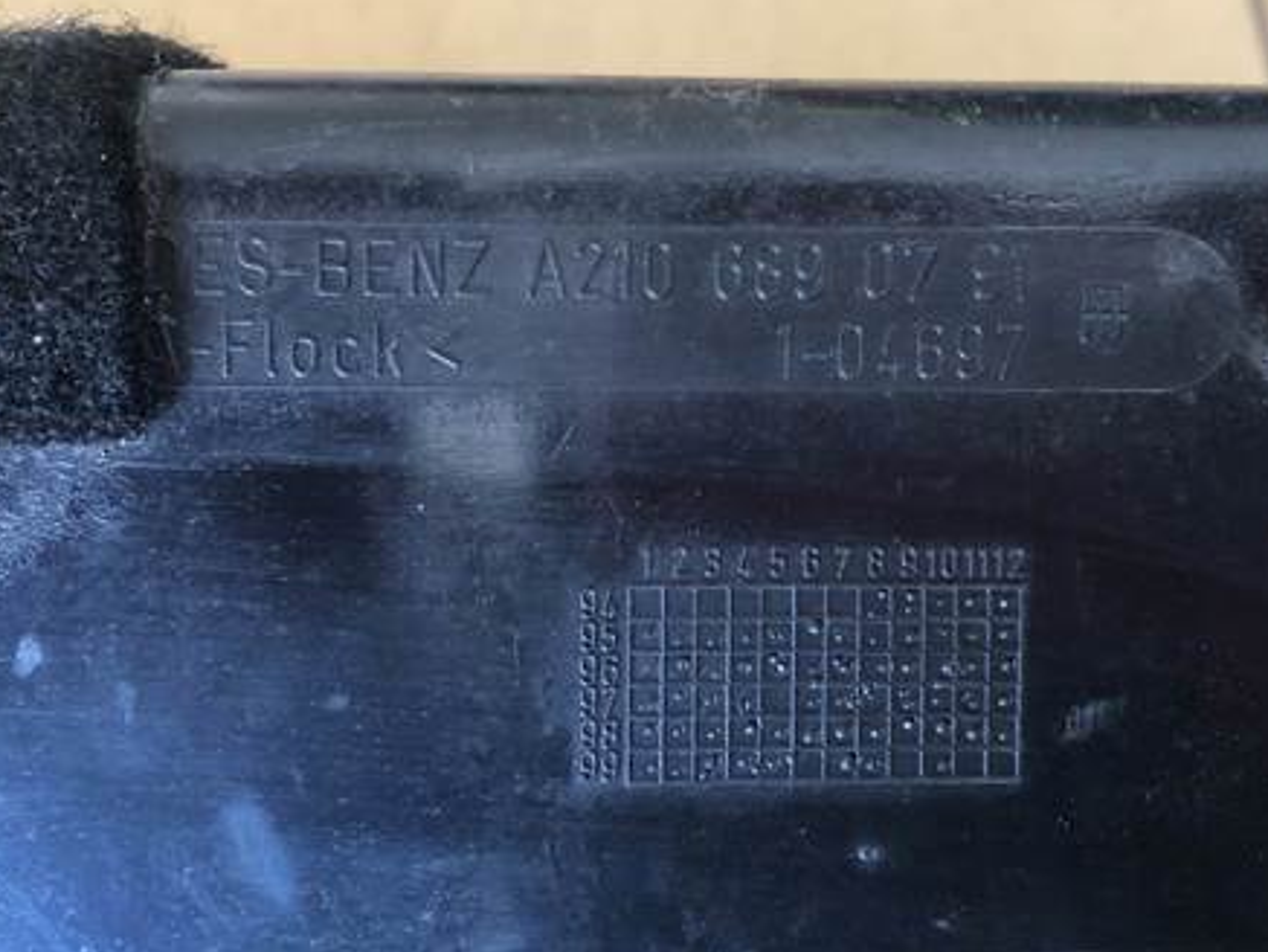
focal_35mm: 41
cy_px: 403
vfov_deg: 35.1
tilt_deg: -67.6
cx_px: 752
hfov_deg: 45.6
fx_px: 1502
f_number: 1.8
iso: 100
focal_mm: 4
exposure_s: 1/13
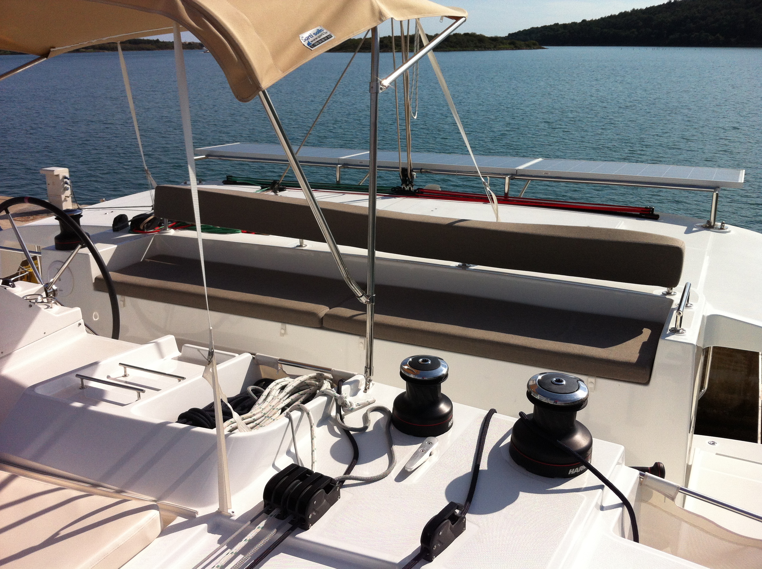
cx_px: 381
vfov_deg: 40.6
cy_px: 284
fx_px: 769
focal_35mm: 35
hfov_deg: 52.7
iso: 80
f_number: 2.8
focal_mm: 3.85
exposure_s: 1/3771
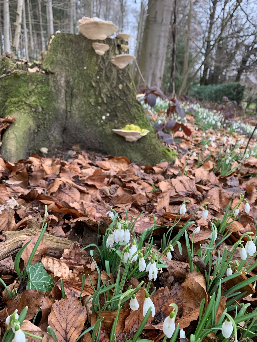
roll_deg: -0.9
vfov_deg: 67.3
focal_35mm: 26
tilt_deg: -17.6
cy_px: 171
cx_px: 128
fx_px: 257
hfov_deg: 53.1
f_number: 1.8
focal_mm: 4.25
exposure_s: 1/77
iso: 100
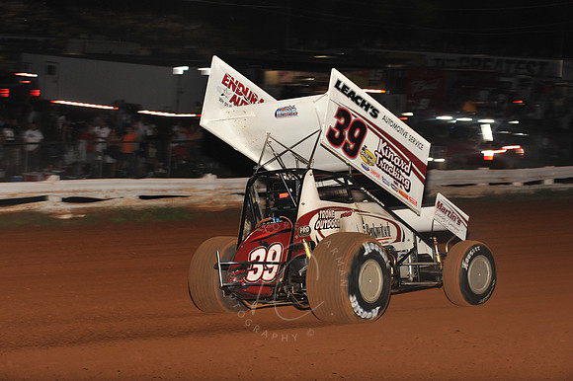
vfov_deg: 13.0
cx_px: 286
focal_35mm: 105
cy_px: 190
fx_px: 1670
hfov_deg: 19.5
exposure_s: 1/320
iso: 1000
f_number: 7.1
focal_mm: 105
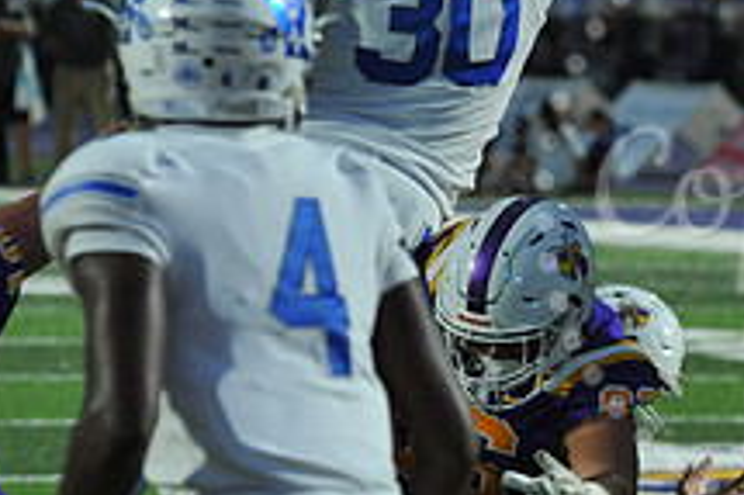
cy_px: 201
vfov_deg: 2.5
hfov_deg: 3.8
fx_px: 11130
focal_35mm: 539
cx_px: 865
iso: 2500
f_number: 6.3
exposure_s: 1/400
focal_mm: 200
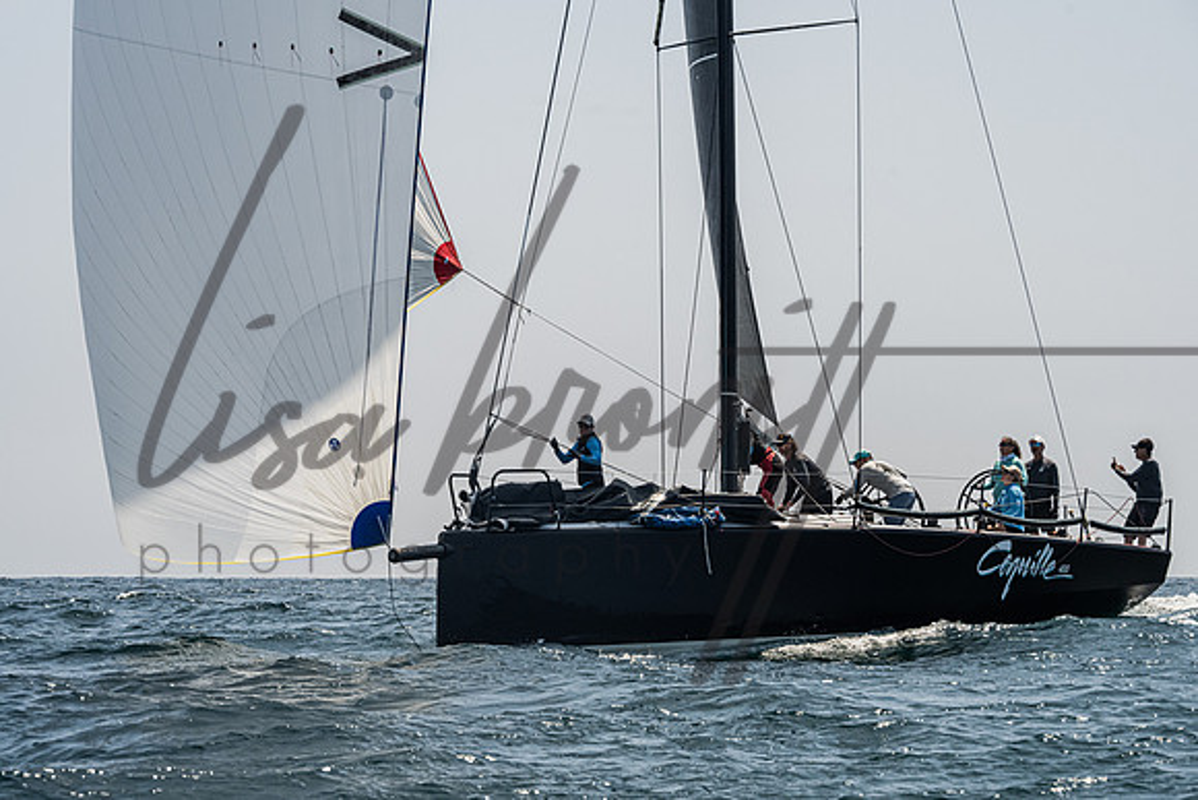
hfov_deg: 16.0
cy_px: 439
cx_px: 583
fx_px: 4251
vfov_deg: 10.7
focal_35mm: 128
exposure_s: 1/2500
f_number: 10
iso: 1250
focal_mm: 115
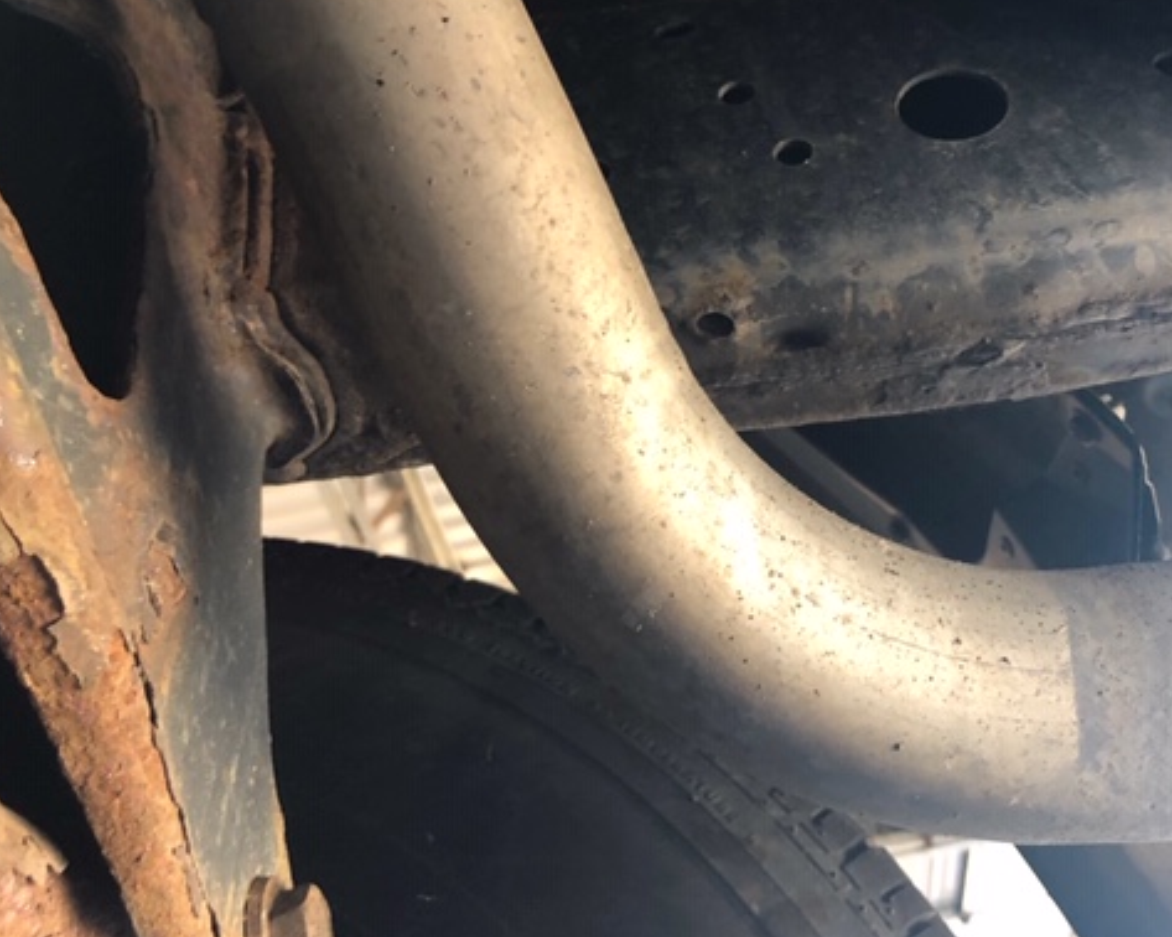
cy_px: 359
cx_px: 721
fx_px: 1283
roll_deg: +11.7
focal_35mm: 37
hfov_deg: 48.7
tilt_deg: +43.6
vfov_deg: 39.9
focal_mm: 3.99
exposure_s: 1/15
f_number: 1.8
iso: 80
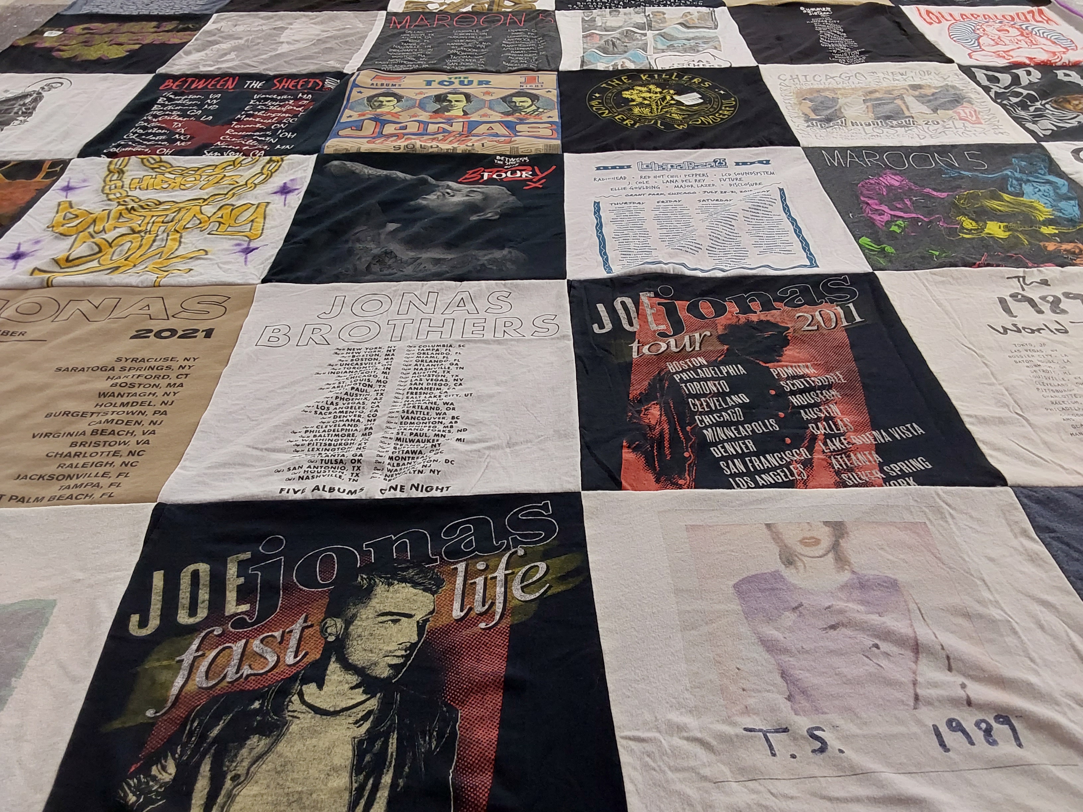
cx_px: 542
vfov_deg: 49.7
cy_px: 406
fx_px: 876
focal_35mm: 28
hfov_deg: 63.4
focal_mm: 2.91
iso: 100
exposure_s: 1/60
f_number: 1.9
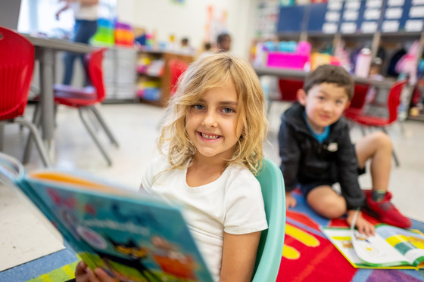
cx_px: 212
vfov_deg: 53.1
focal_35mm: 24
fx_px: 283
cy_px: 141
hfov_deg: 73.8
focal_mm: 24
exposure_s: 1/1250
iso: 1600
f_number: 1.4
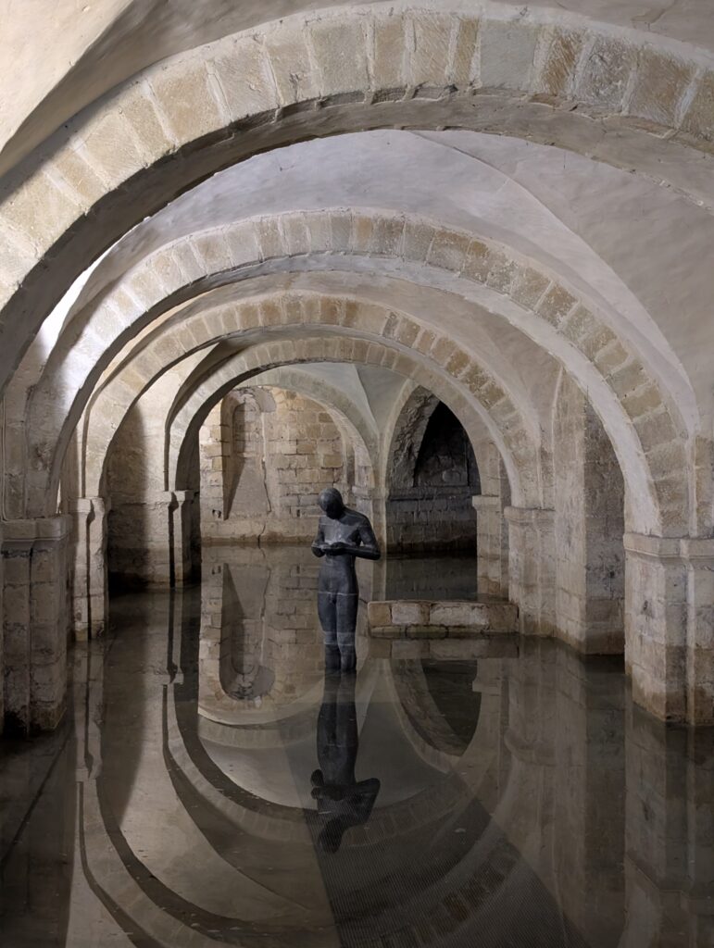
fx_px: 1344
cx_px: 357
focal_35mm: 49
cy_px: 474
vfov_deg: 38.9
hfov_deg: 29.7
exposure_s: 1/19.7
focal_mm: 6.9
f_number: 1.68
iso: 385
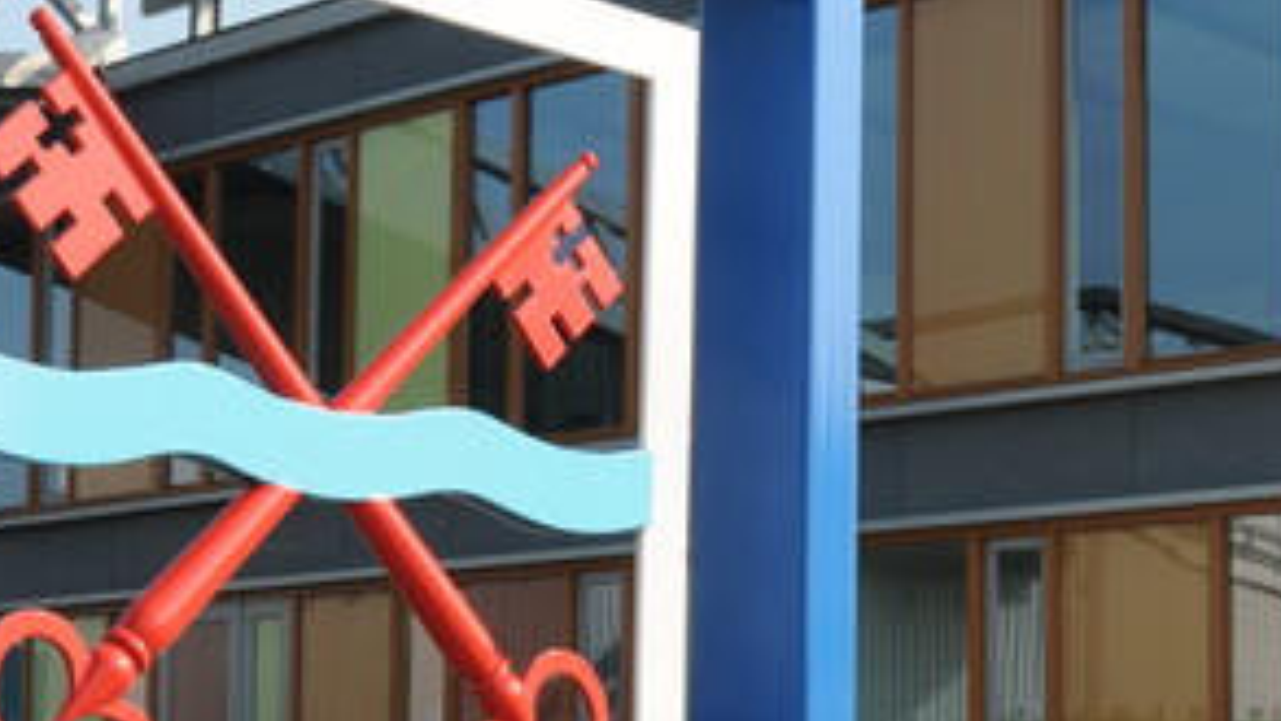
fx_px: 2820
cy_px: 649
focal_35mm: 83
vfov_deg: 14.4
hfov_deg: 25.1
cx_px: 1045
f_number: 9
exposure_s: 1/320
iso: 200
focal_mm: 18
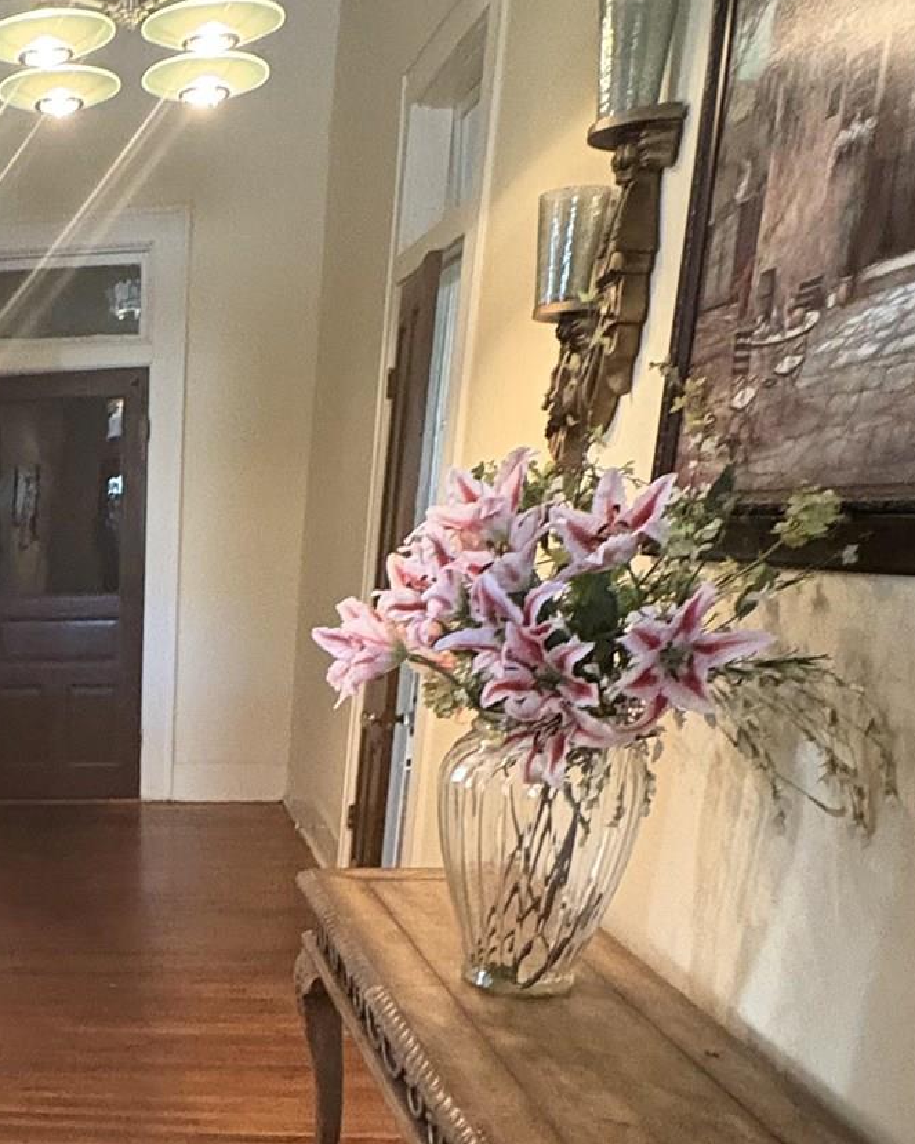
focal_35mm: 38
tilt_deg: -17.4
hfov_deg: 34.5
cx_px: -58
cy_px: 927
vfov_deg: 45.3
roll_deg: +1.1
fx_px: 1287
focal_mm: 2.22
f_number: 2.2
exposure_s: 1/30
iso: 800
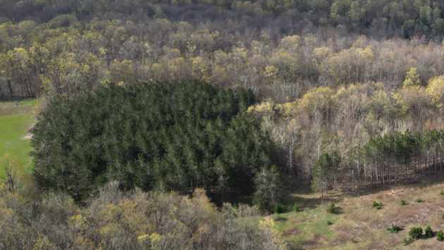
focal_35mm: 53
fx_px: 624
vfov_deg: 22.3
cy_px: 41
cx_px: 429
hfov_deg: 35.9
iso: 130
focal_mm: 6.72
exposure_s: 1/2500
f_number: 1.7
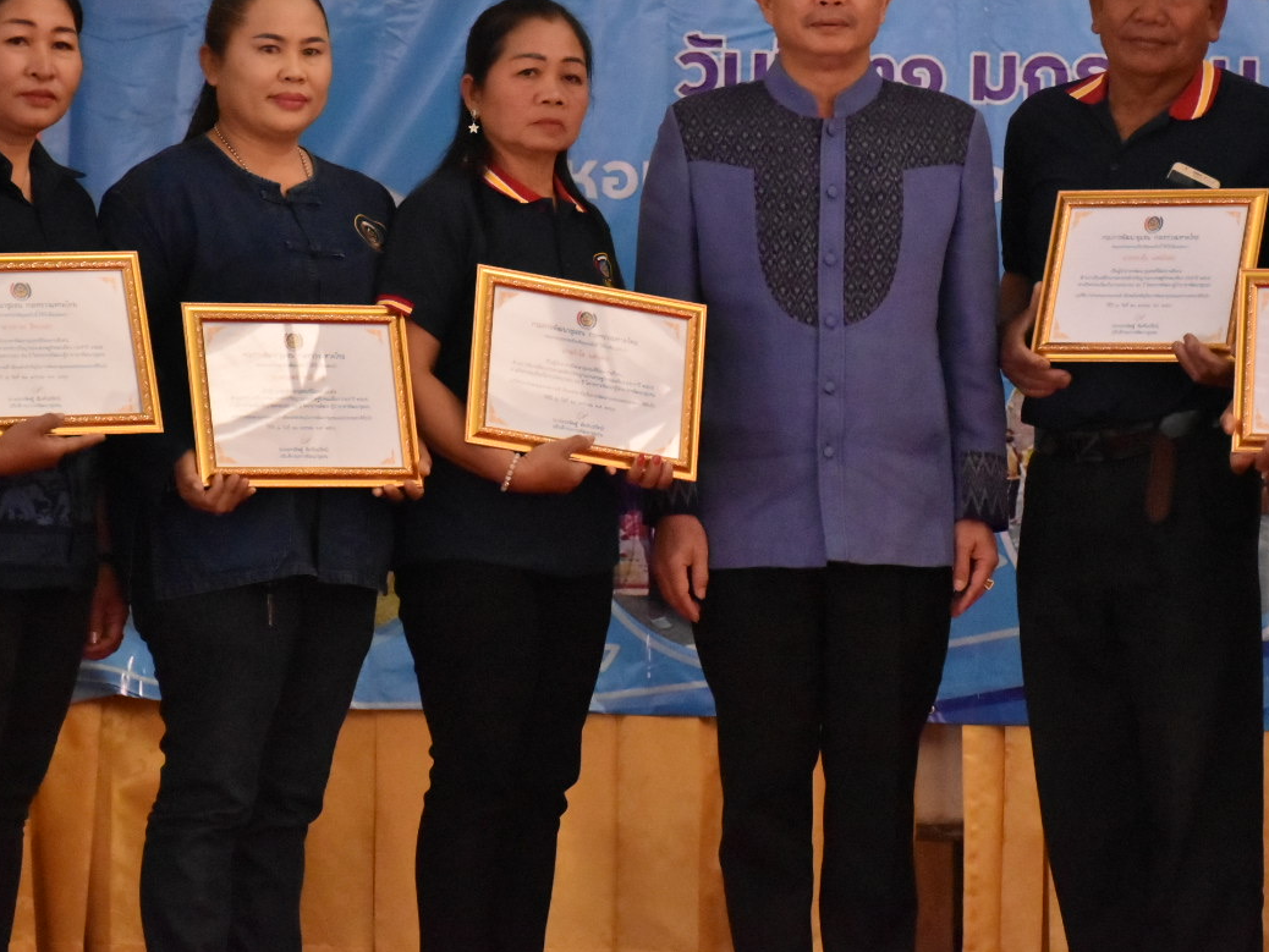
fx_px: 6188
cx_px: 819
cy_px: 315
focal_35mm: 169
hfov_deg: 11.7
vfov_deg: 8.8
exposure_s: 1/500
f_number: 5.3
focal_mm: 75
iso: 4000
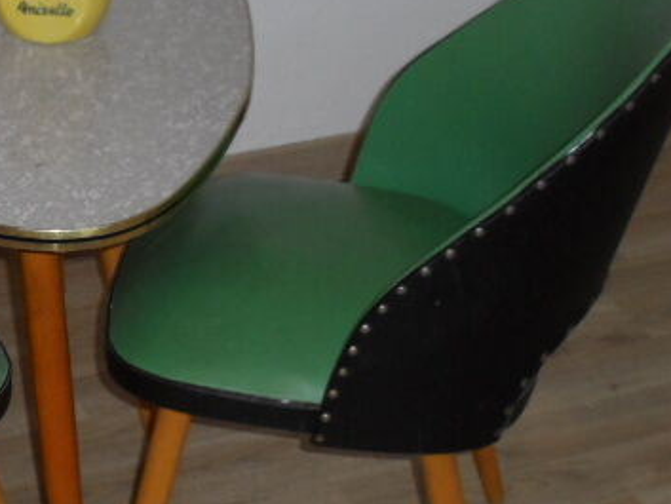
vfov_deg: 17.0
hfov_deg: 21.4
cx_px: -53
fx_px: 1687
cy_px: 308
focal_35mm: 87
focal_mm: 5.7
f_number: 3.5
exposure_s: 1/30
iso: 160
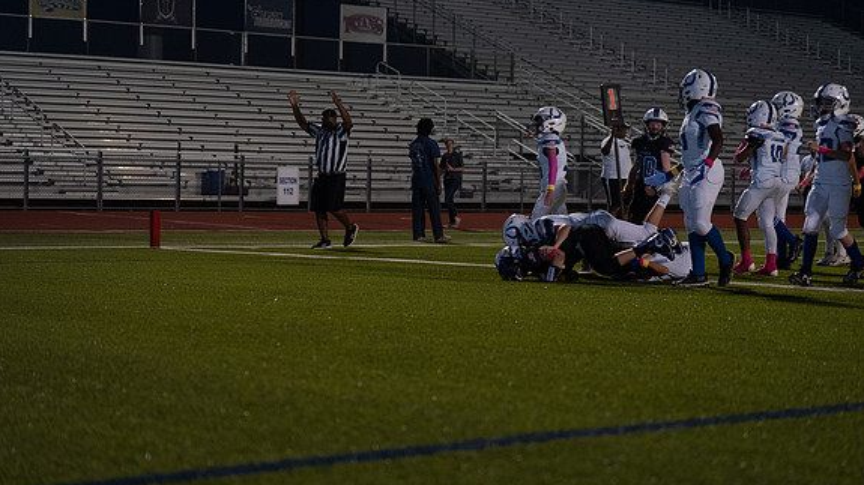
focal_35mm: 74
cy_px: 236
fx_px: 1695
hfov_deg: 28.6
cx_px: 431
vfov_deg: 16.3
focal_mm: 70
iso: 3200
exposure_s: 1/1000
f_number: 2.8
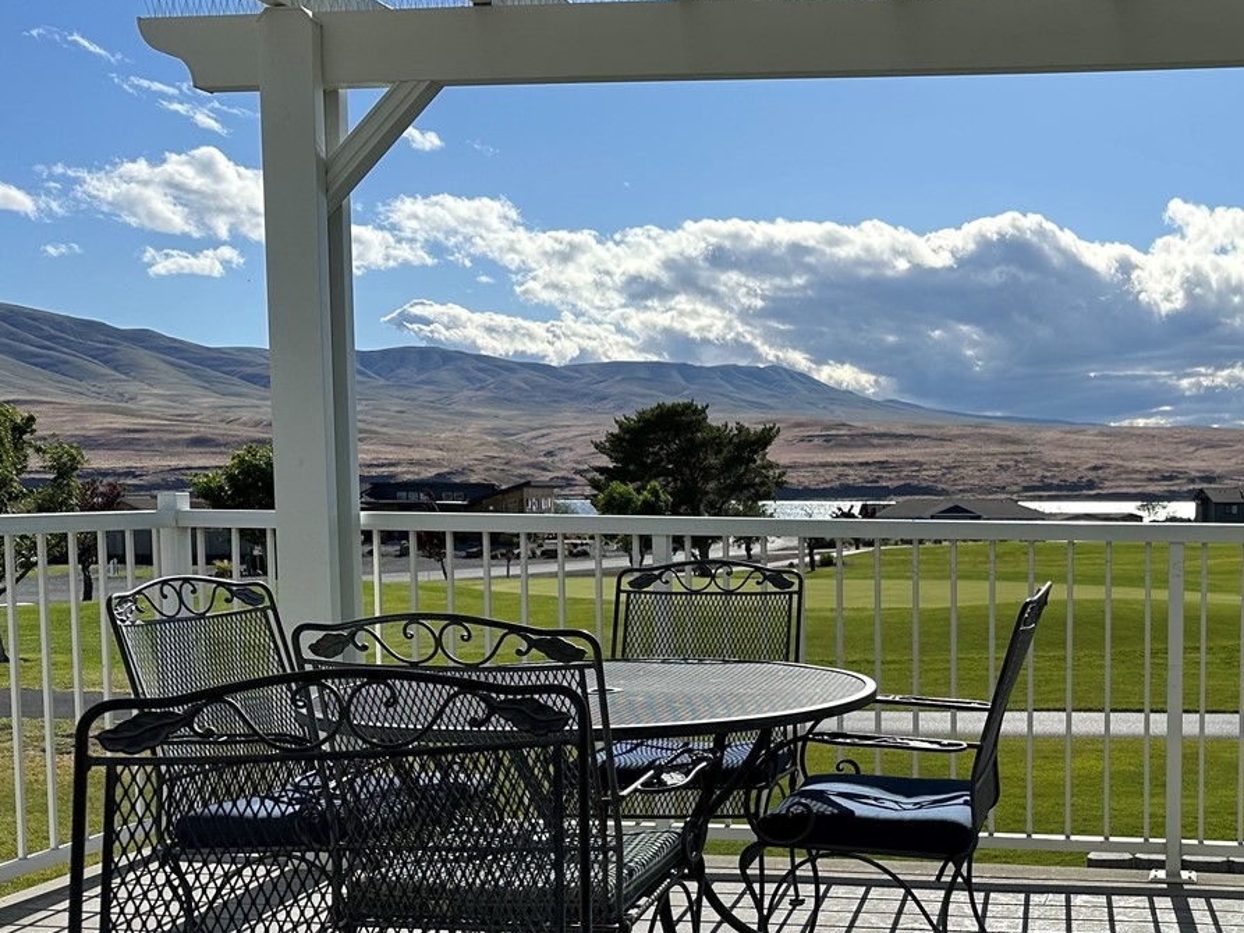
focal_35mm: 43
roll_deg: -0.1
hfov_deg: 41.4
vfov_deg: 33.4
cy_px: 604
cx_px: 1048
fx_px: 1546
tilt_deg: -5.5
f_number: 1.78
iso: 80
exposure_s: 1/7576
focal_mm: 6.86
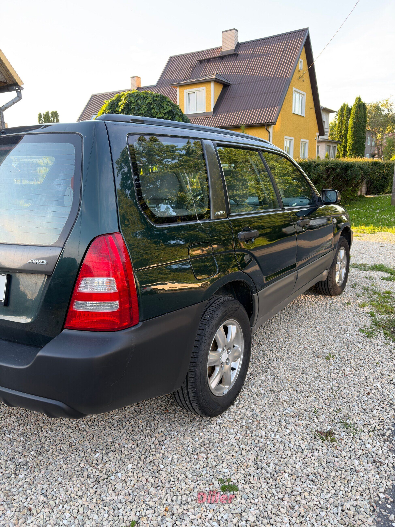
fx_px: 396
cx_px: 198
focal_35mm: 26
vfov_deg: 67.3
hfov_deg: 53.1
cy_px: 264
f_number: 1.6
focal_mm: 5.96
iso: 32
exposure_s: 1/139
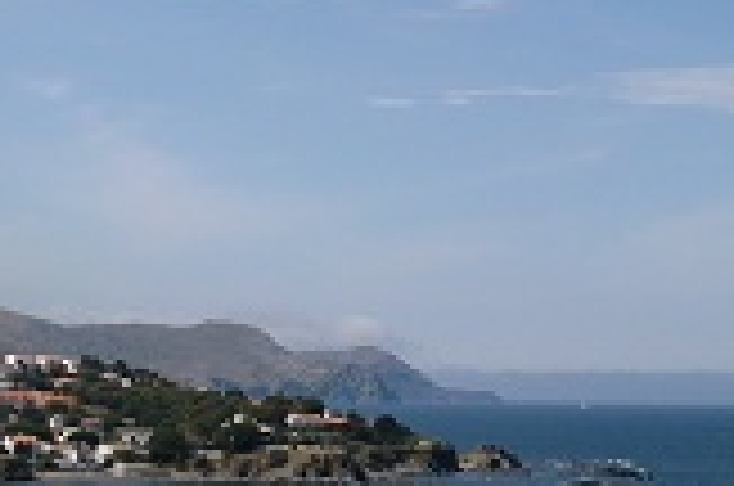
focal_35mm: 112
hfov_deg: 18.1
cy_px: 209
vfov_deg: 12.2
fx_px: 2279
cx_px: 99
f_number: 7.8
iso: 64
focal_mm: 6.3
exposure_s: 1/320
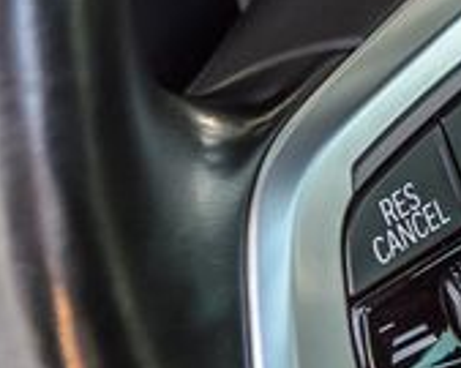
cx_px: 933
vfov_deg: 4.8
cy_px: -134
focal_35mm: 318
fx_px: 4336
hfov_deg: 5.9
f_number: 4
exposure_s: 1/100
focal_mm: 56
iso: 400
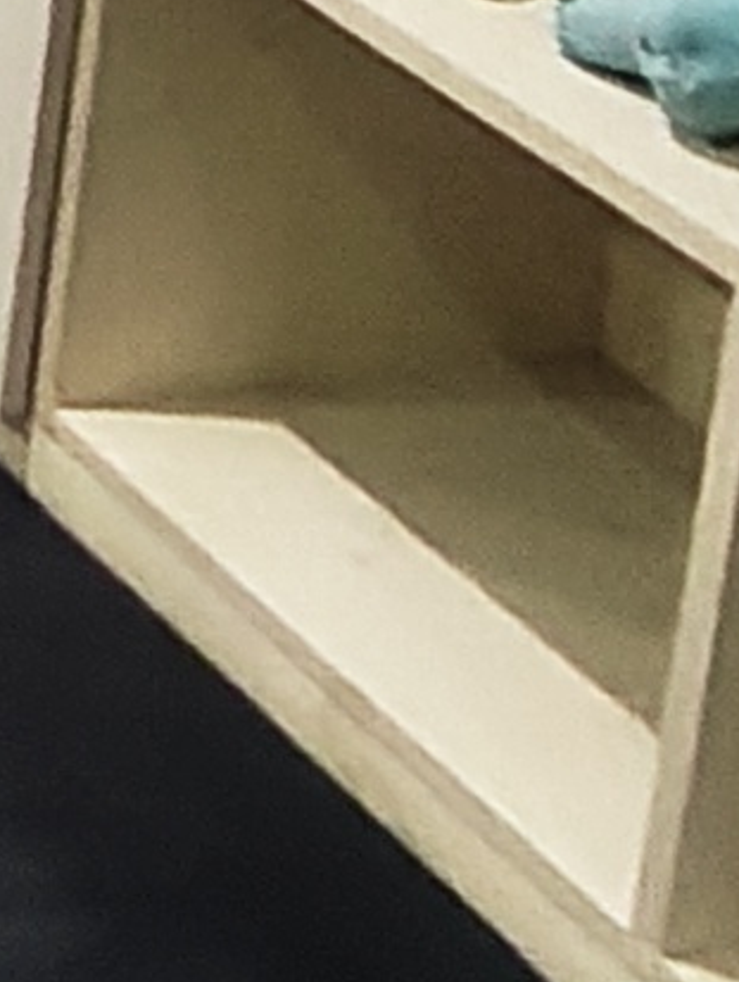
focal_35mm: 119
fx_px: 3379
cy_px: -856
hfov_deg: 8.9
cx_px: -1787
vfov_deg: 14.3
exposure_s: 1/50
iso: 455
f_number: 2.2
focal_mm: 1.64
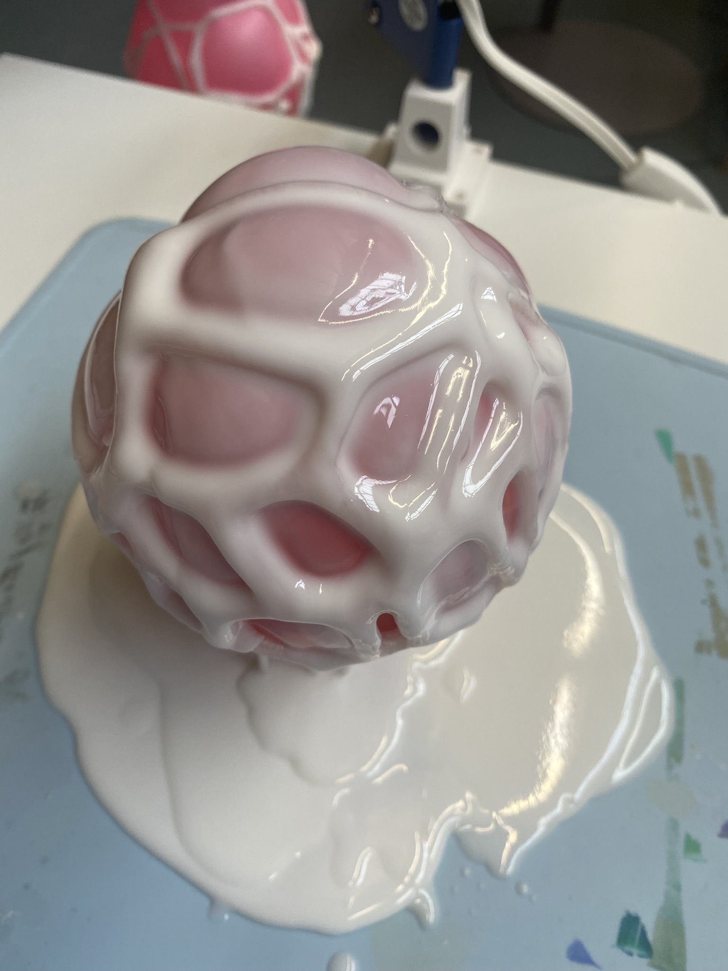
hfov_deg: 53.1
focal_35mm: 26
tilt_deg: -55.9
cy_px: 486
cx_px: 364
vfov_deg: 67.3
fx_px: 729
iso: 64
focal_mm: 4.25
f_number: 1.8
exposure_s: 1/120
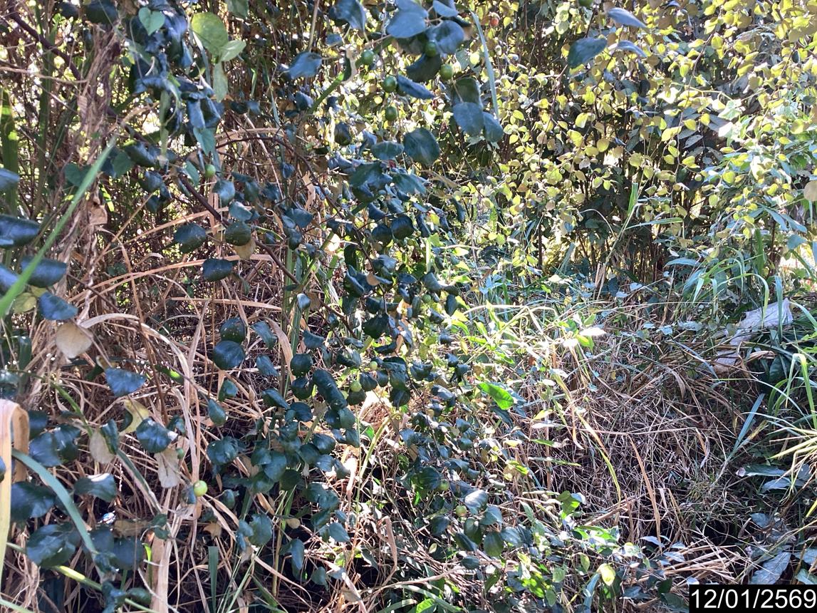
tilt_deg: -0.9
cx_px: 408
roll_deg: -1.8
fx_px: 732
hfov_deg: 58.4
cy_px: 306
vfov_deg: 45.4
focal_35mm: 31
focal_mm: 3.3
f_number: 2.4
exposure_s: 1/100
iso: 40
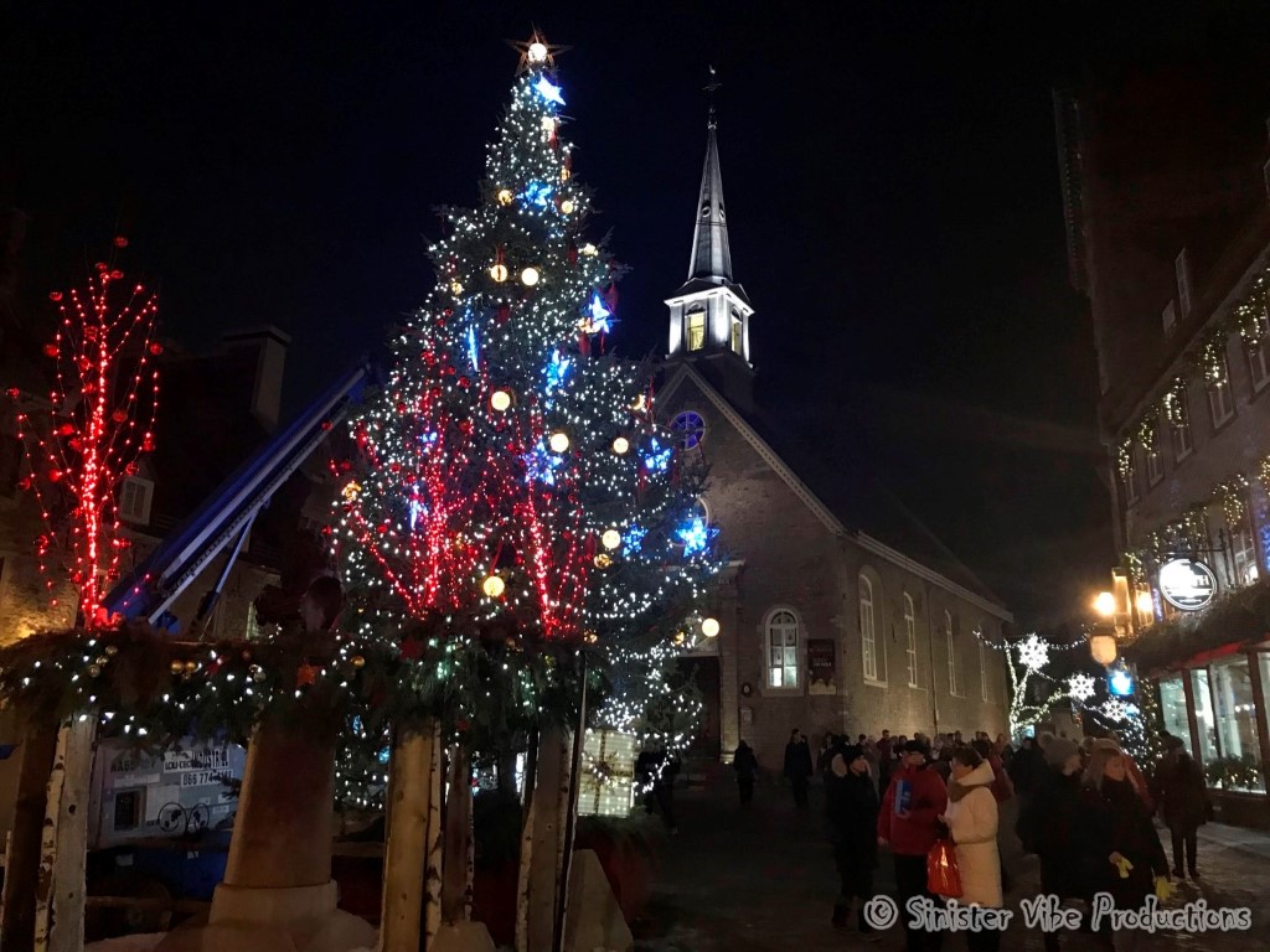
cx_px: 635
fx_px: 1027
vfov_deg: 49.7
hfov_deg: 63.4
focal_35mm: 28
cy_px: 476
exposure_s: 1/13
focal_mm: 3.99
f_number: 1.8
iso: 100
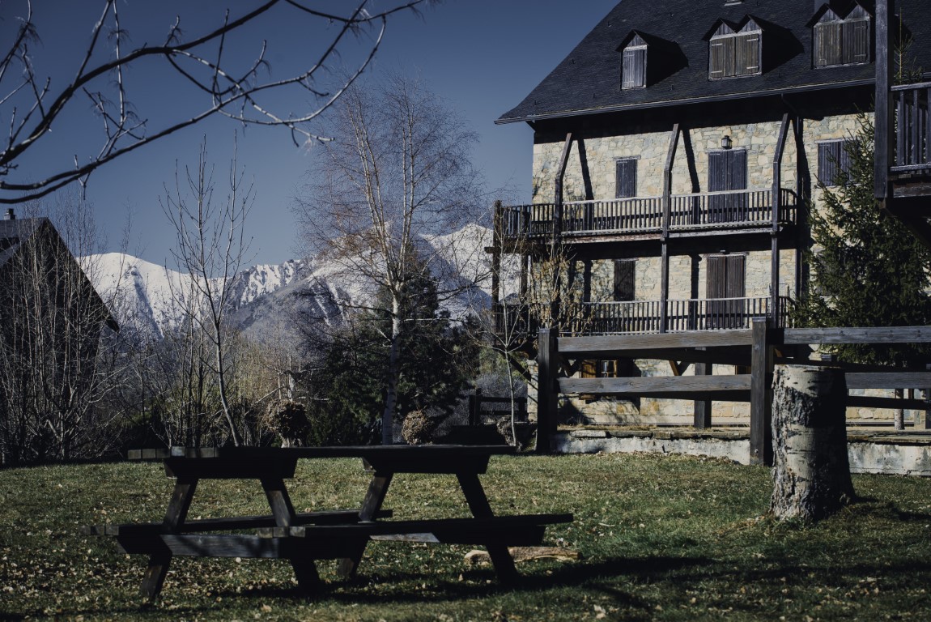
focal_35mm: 70
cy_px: 311
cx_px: 466
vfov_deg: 19.5
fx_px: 1811
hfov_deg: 28.8
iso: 125
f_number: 8
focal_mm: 70
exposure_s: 1/400
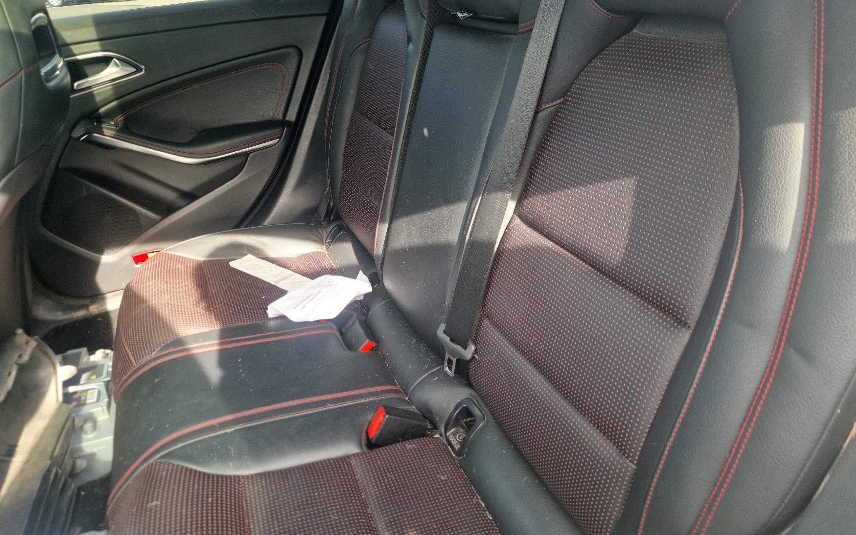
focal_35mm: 25
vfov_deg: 49.1
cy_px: 227
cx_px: 434
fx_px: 583
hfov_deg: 72.5
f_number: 1.8
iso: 50
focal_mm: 5.4
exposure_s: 1/50
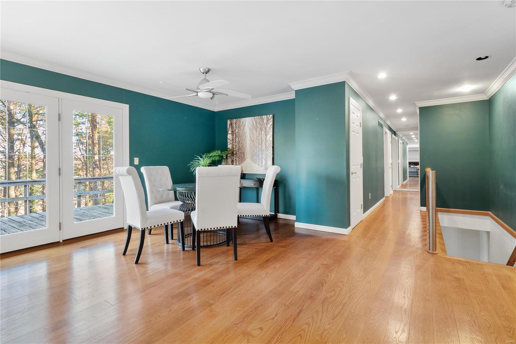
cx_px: 258
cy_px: 172
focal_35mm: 16
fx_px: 229
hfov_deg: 96.7
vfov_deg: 73.7
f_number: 6.3
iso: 400
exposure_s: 1/1.25
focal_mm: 8
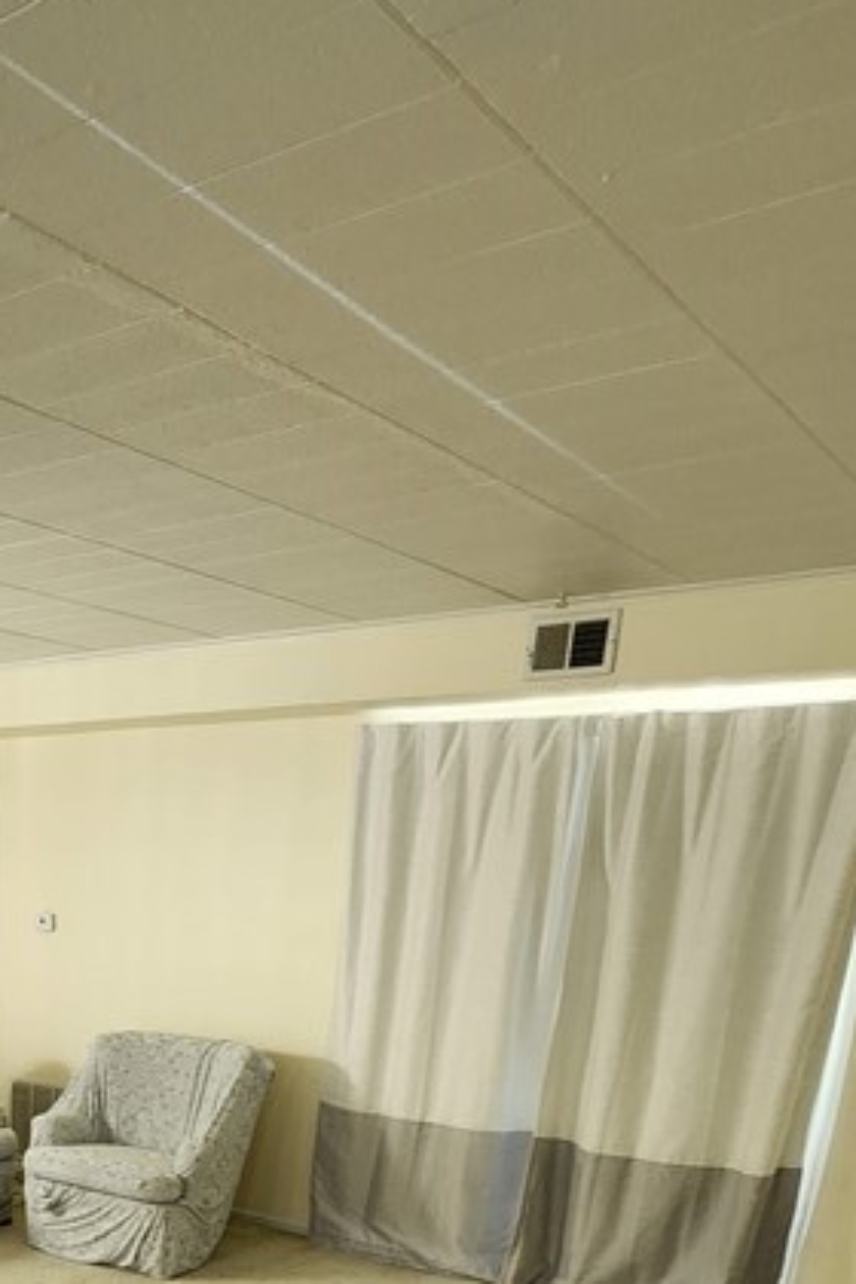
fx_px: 1177
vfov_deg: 45.7
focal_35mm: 33
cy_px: 1351
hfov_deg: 36.6
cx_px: 37
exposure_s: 1/60
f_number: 2.2
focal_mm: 2.2
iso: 200
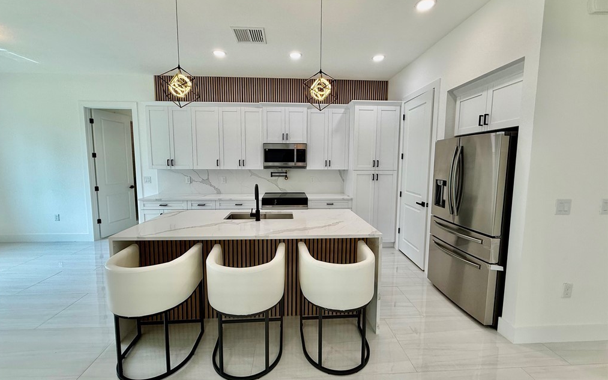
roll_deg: -0.4
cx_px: 301
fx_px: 249
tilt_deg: -6.2
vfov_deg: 74.8
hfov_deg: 101.5
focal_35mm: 15
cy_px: 185
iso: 64
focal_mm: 2.22
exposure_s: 1/151
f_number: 2.2
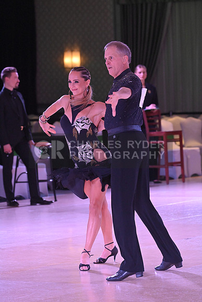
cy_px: 151
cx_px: 101
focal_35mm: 200
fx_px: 1682
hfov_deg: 6.9
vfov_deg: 10.3
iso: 5000
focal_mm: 200
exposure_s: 1/400
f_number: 6.3
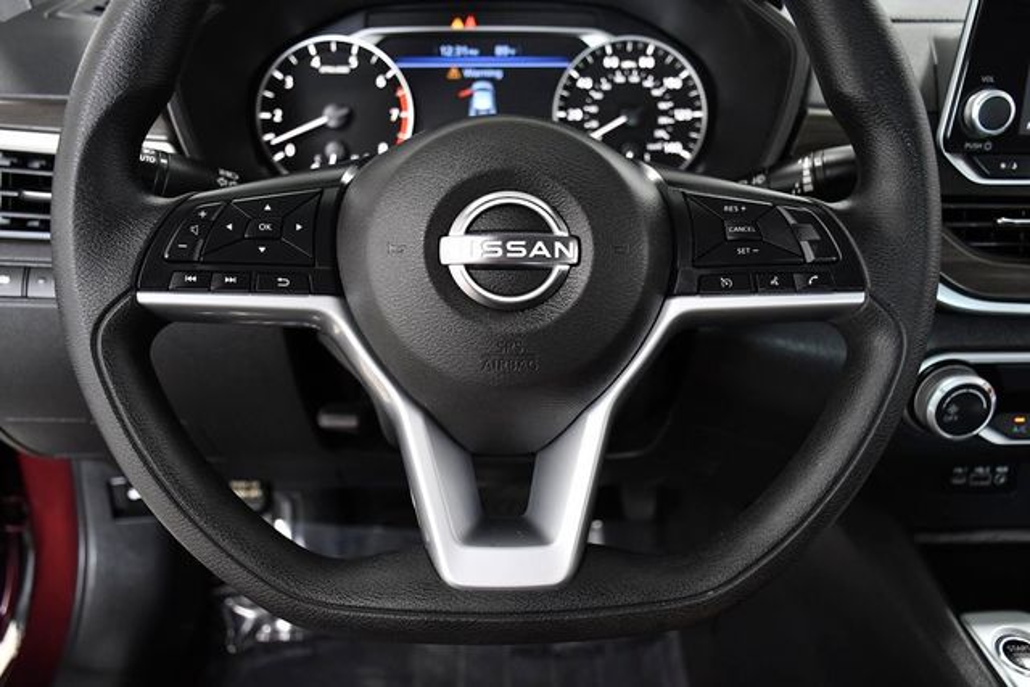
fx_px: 973
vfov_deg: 38.9
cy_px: 344
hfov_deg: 55.8
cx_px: 515
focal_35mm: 34
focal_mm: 23
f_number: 3.8
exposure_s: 1/250
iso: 2500
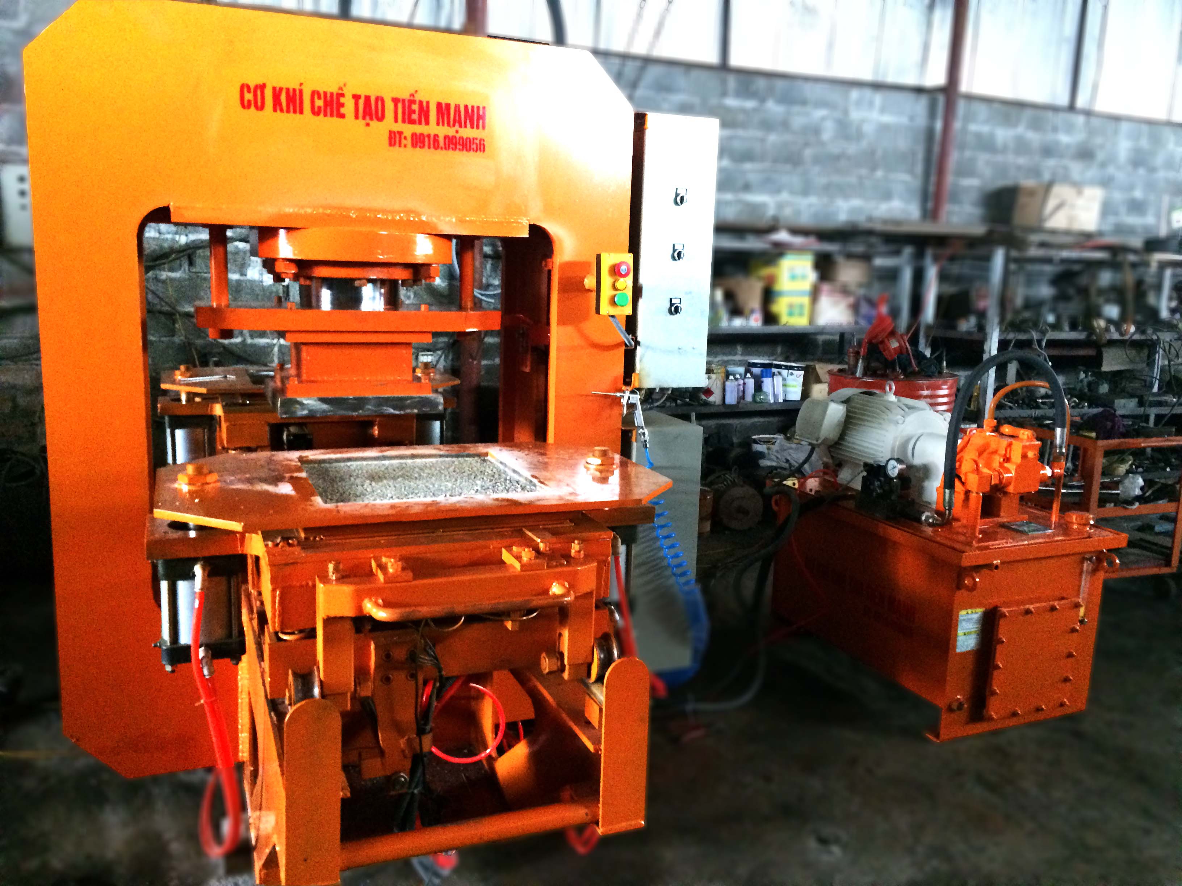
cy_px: 443
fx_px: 990
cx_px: 591
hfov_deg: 61.7
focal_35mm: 29
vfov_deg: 48.2
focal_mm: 4.15
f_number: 2.2
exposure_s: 1/17
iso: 400
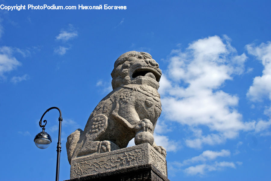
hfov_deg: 33.4
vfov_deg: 22.7
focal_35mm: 60
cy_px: 90
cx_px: 136
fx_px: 452
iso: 100
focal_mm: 40
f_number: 9
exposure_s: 1/160
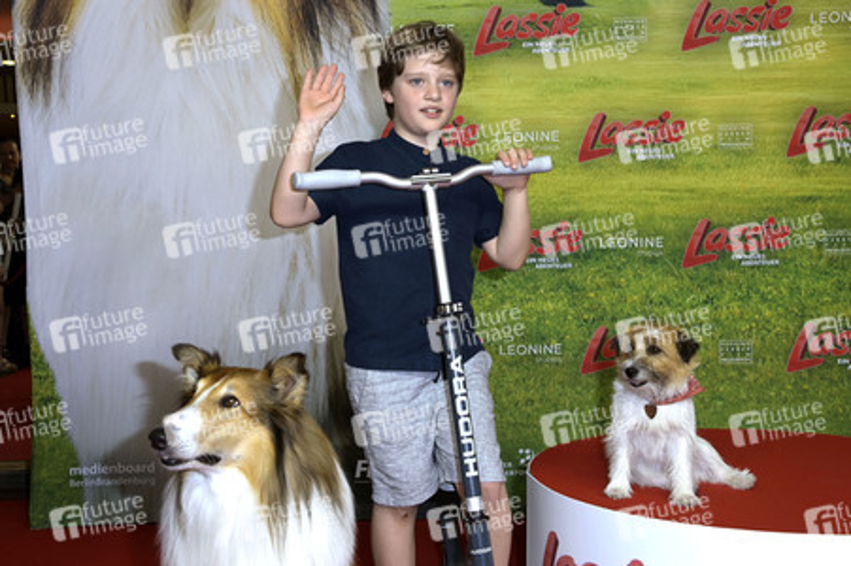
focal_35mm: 42
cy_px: 283
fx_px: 992
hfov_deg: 46.4
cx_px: 426
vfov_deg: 31.8
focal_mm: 42
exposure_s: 1/200
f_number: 5.6
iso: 640
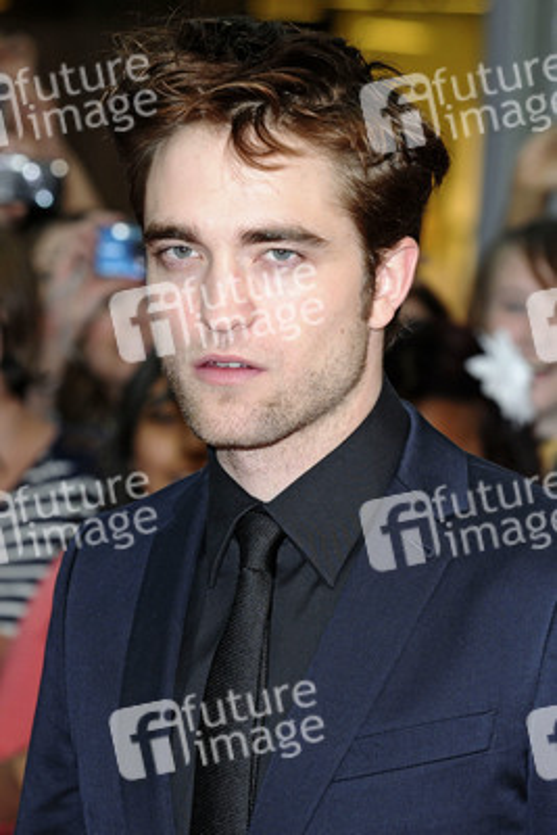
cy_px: 418
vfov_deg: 10.5
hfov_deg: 7.0
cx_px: 278
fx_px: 4521
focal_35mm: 195
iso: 640
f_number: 5.6
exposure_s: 1/200
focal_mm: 130
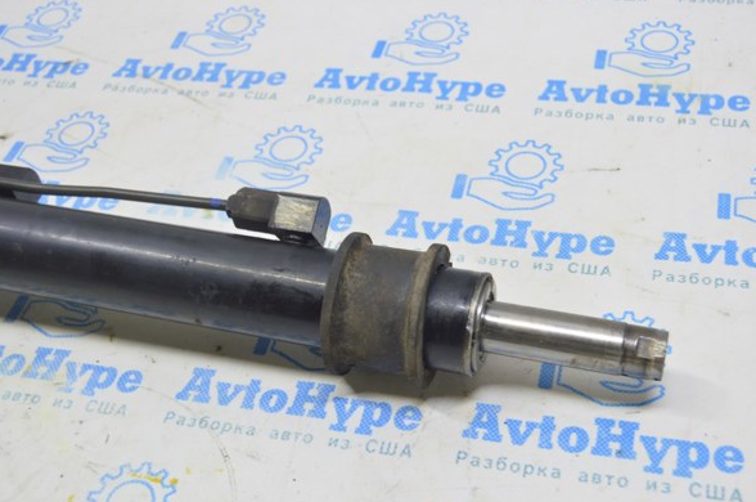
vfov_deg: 27.4
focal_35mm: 49
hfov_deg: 40.4
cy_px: 268
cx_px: 406
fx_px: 1027
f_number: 5.6
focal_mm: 30
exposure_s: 1/20
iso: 400
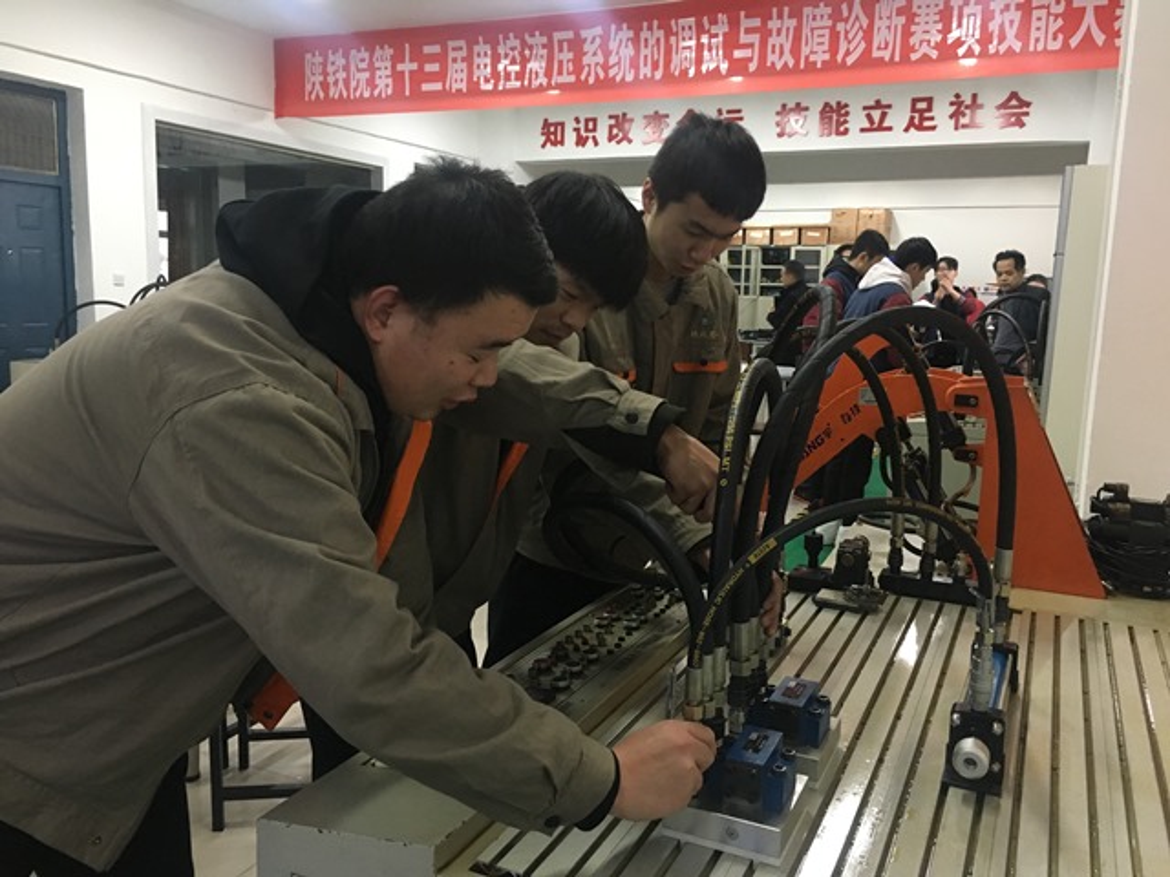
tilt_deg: -9.0
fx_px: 980
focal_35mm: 29
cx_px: 585
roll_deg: -2.1
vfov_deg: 48.2
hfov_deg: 61.7
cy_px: 438
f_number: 2.2
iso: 200
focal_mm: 4.15
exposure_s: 1/20
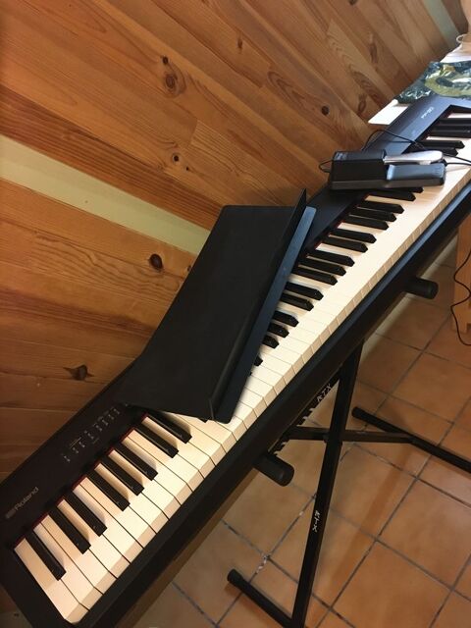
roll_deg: +23.3
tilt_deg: -40.3
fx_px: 526
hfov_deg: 48.2
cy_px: 314
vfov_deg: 61.7
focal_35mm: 29
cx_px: 236
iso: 200
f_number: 2.2
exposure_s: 1/25
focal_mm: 4.15
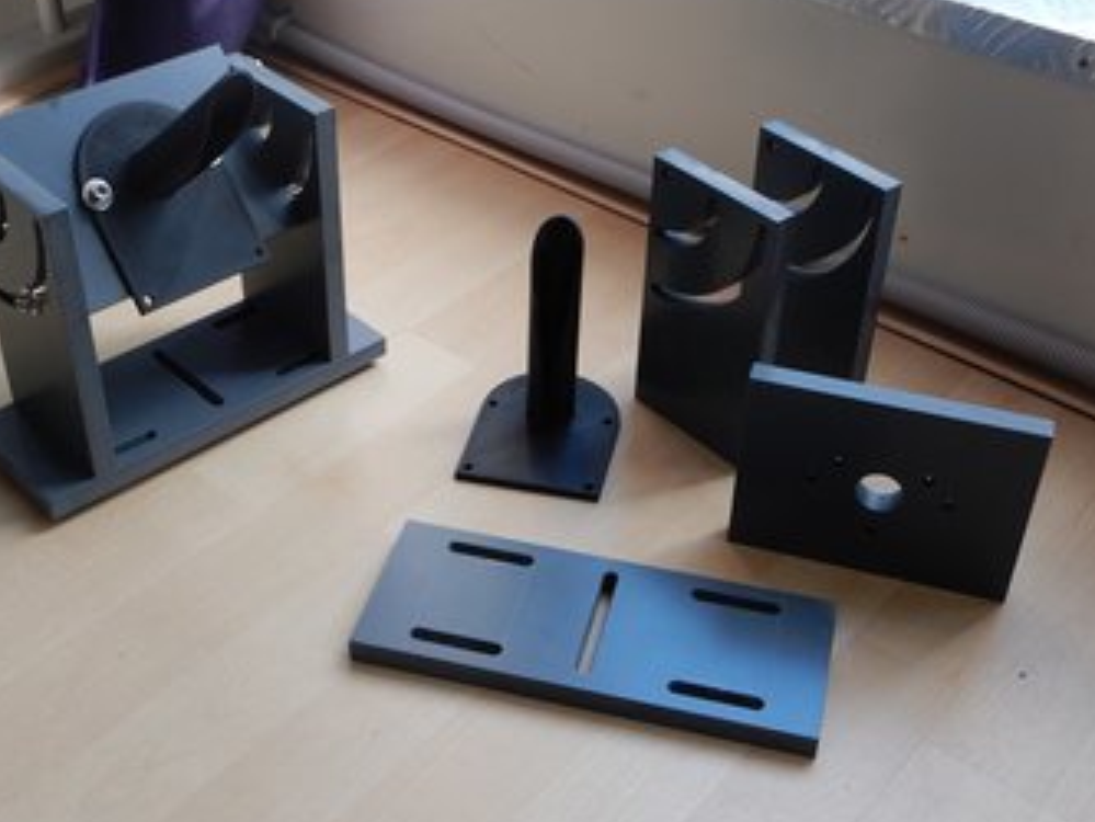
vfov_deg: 30.3
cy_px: 391
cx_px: 513
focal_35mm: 48
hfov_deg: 39.6
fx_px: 1519
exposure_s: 1/30
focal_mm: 7.2
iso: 140
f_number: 4.2
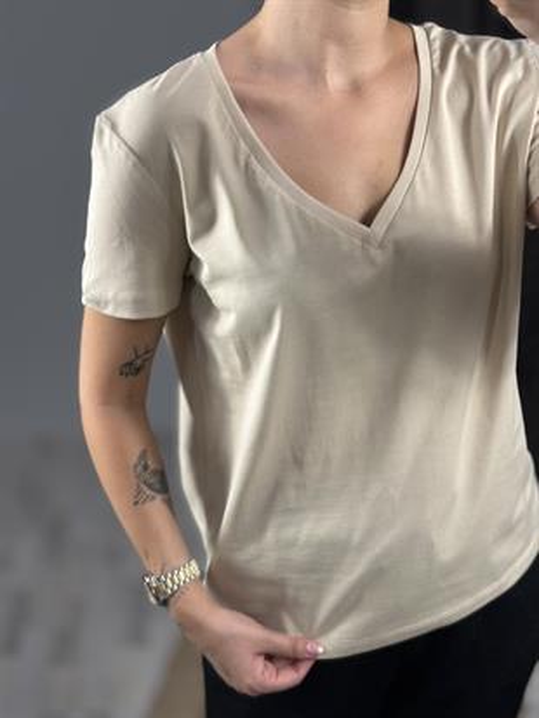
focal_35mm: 48
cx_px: 270
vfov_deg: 39.6
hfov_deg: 30.3
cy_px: 359
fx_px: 996
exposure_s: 1/100
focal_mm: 6.86
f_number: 1.78
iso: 64
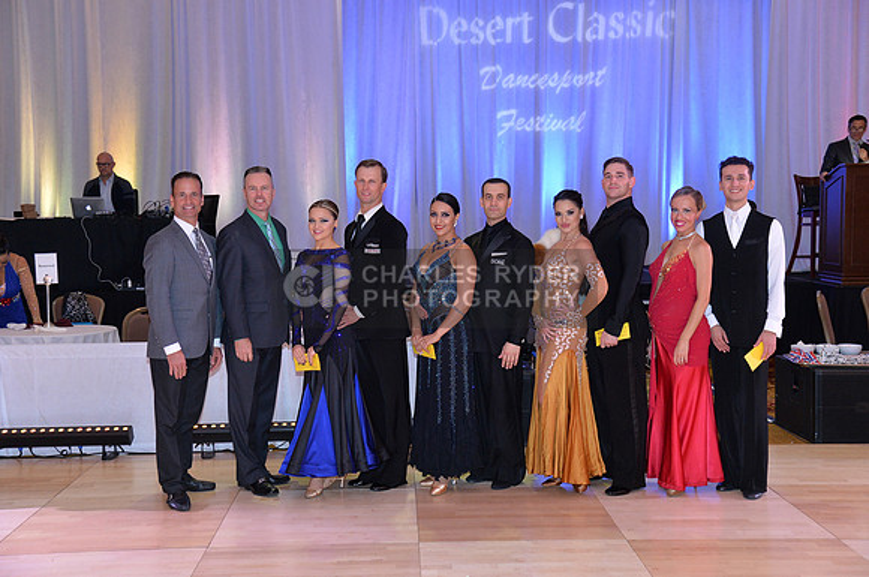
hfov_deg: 42.8
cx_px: 434
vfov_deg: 29.2
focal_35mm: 46
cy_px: 288
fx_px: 1109
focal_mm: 46
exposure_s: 1/250
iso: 2000
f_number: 5
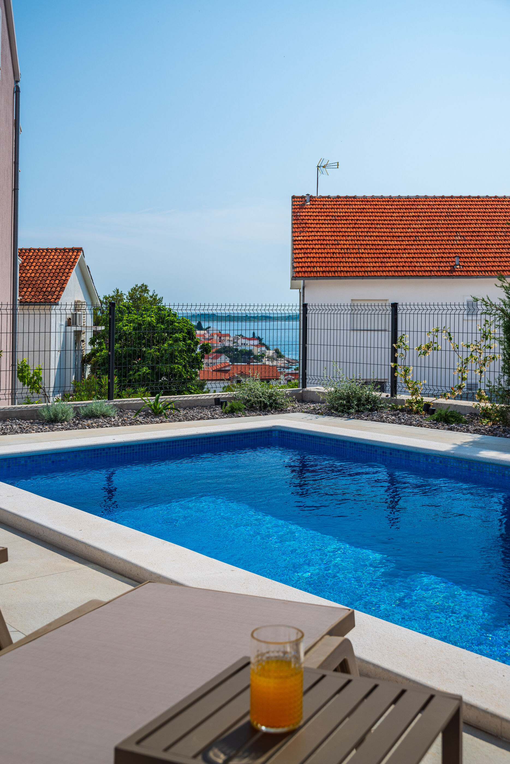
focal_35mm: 40
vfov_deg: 48.4
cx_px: 255
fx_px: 849
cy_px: 382
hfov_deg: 33.4
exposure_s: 1/400
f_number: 8
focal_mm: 40
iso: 100
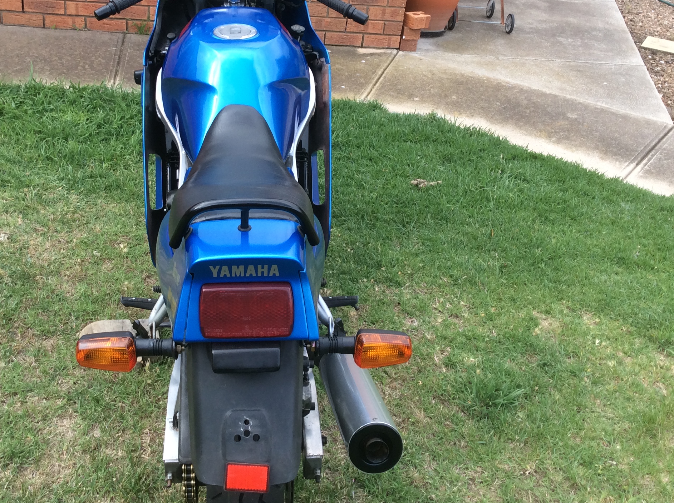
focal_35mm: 44
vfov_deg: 32.8
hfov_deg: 42.8
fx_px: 855
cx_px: 272
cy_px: 224
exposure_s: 1/191
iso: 32
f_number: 2.4
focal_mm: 3.3
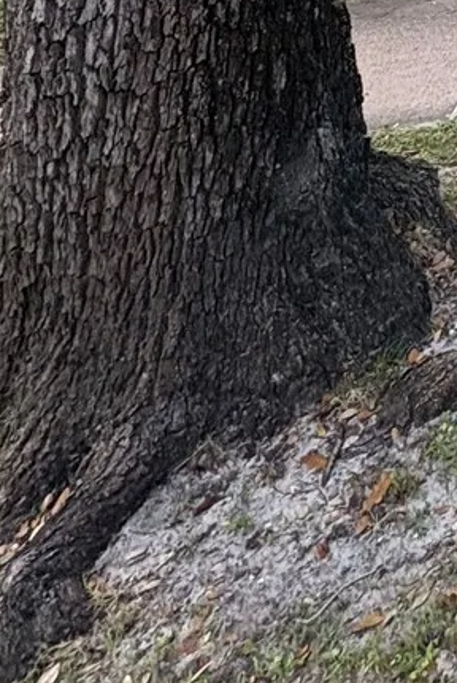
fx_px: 1027
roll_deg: +2.4
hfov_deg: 18.2
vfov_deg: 25.8
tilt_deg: +3.9
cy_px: -376
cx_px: 884
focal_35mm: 54
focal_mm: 2.22
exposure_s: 1/99
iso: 80
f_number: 2.2
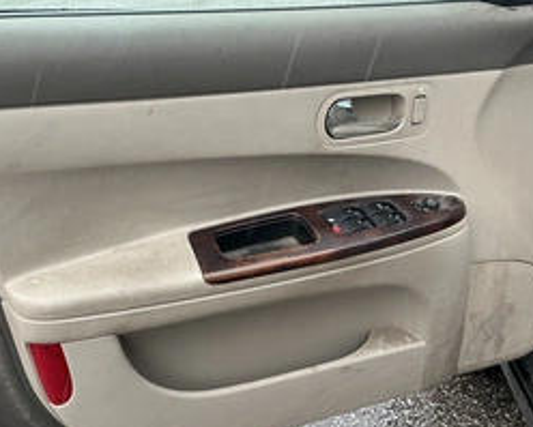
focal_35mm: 44
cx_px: 236
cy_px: 249
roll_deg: +0.0
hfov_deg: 41.9
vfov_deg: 34.1
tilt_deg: -23.7
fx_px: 695
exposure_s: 1/122
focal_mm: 3
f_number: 1.8
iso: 32
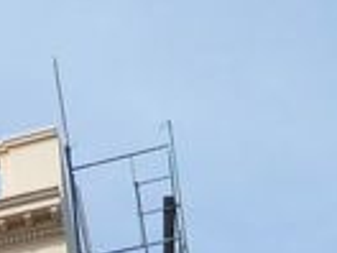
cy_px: 764
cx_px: -317
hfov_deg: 11.8
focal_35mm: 152
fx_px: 1480
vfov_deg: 8.3
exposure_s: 1/800
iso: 80
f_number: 3.3
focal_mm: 4.3
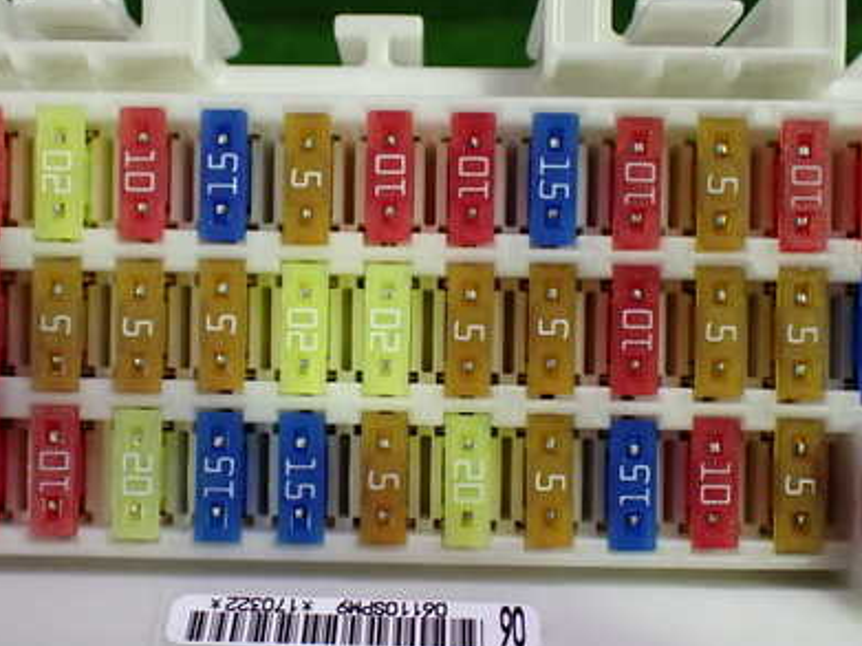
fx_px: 1145
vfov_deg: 31.4
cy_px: 379
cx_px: 397
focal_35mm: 46
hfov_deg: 41.2
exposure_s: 1/125
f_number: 2.3
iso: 640
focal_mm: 5.4
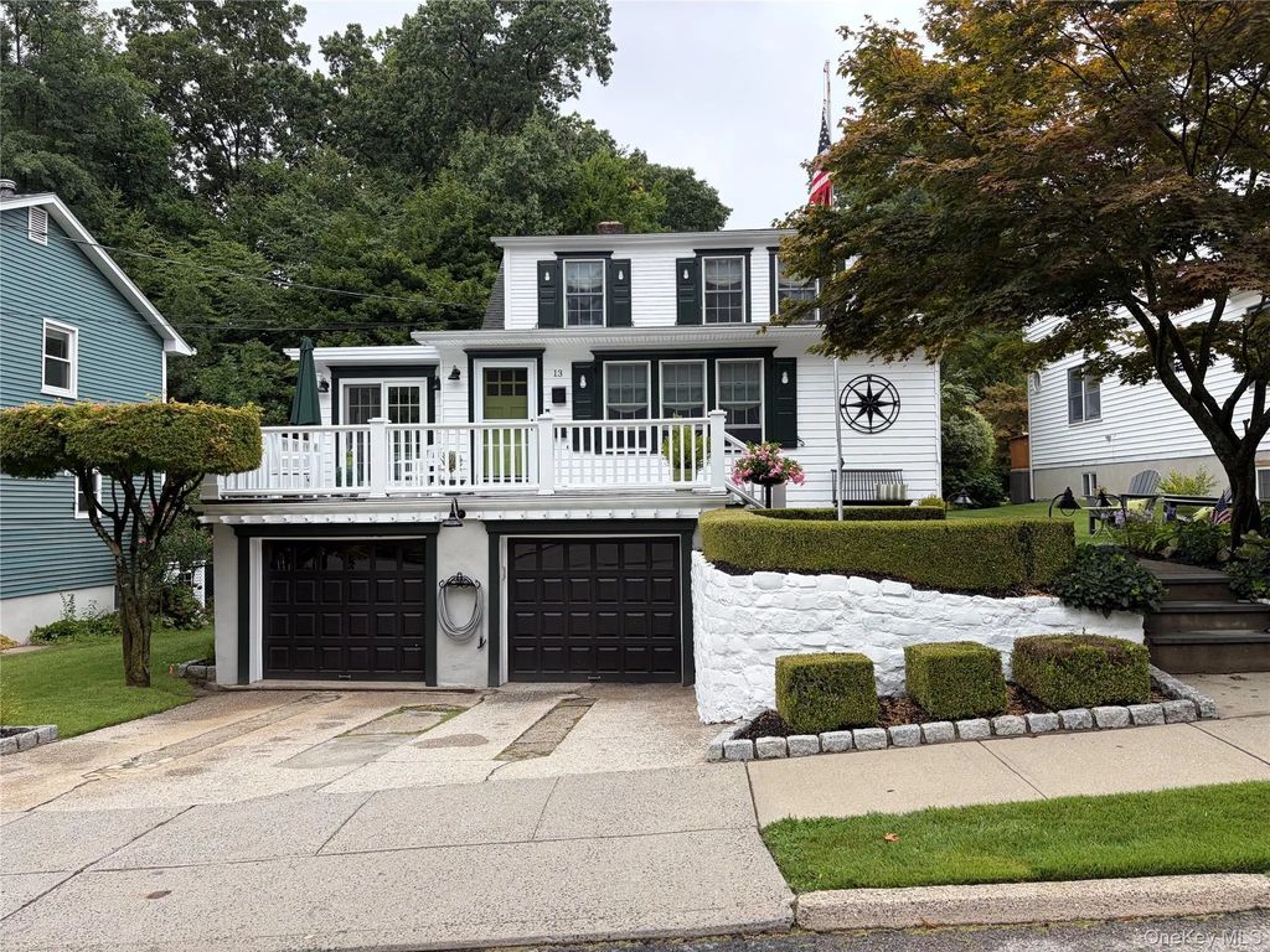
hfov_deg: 67.3
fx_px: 954
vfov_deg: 53.1
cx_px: 635
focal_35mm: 26
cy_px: 476
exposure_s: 1/756
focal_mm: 5.96
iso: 50
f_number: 1.6
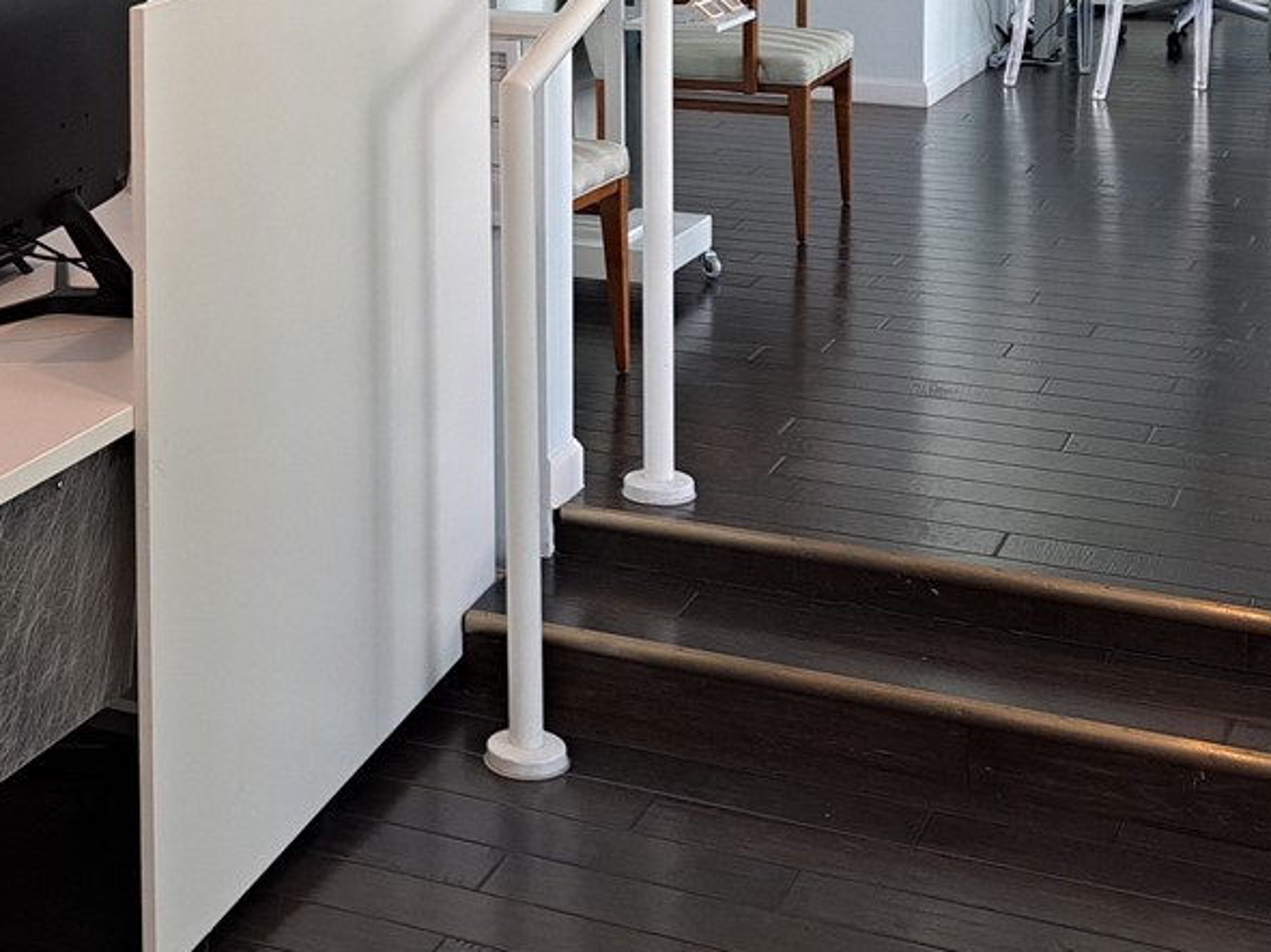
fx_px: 2386
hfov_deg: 28.8
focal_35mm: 65
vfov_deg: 21.6
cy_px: -58
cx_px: 166
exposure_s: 1/60
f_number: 1.8
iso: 80
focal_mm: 5.23
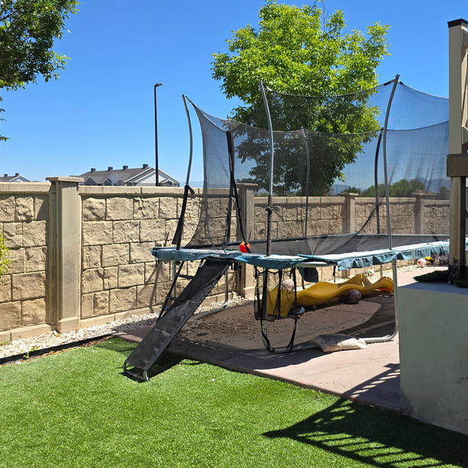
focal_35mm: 35
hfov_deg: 46.6
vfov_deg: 47.1
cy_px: 197
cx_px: 308
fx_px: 535
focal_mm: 6.3
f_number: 1.7
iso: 12
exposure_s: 1/528
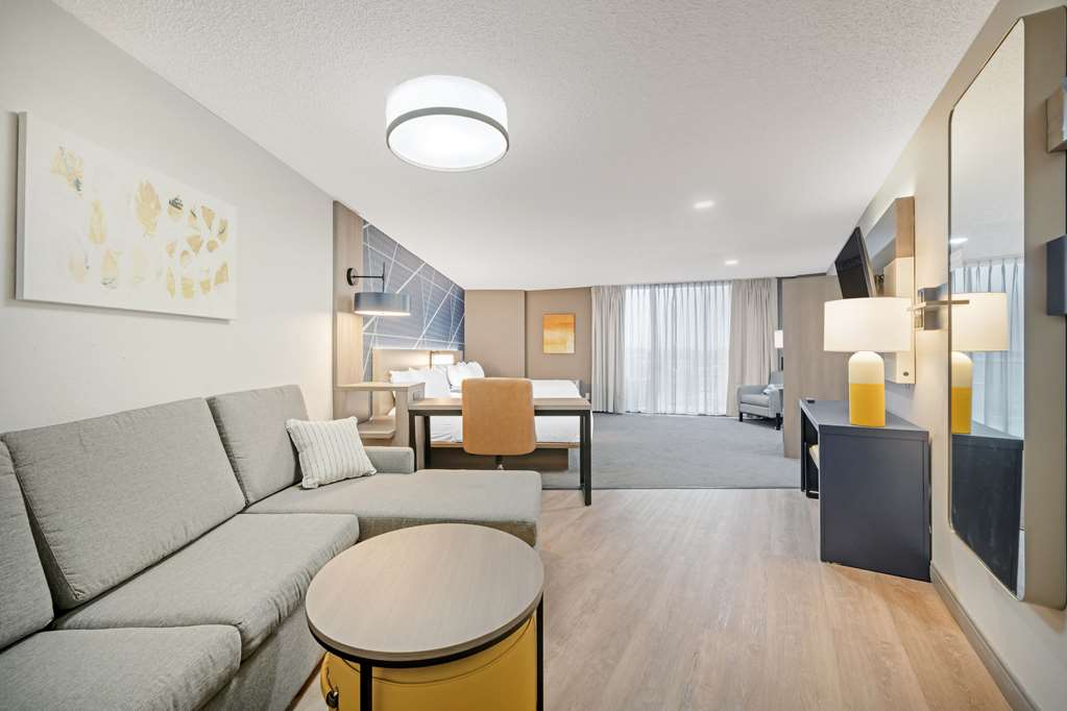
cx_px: 534
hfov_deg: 104.3
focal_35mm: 14
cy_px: 356
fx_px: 415
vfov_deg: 81.2
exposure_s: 1/25
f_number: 10
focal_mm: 14
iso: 200
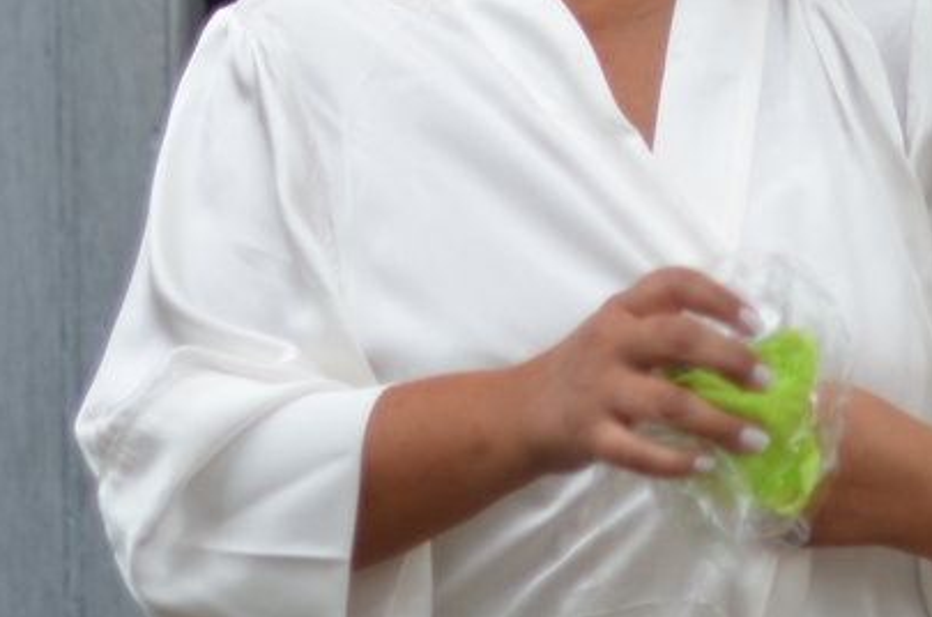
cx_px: 835
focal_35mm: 237
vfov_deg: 5.7
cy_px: -210
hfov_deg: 8.7
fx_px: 6121
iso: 200
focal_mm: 50
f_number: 1.4
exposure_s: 1/1600
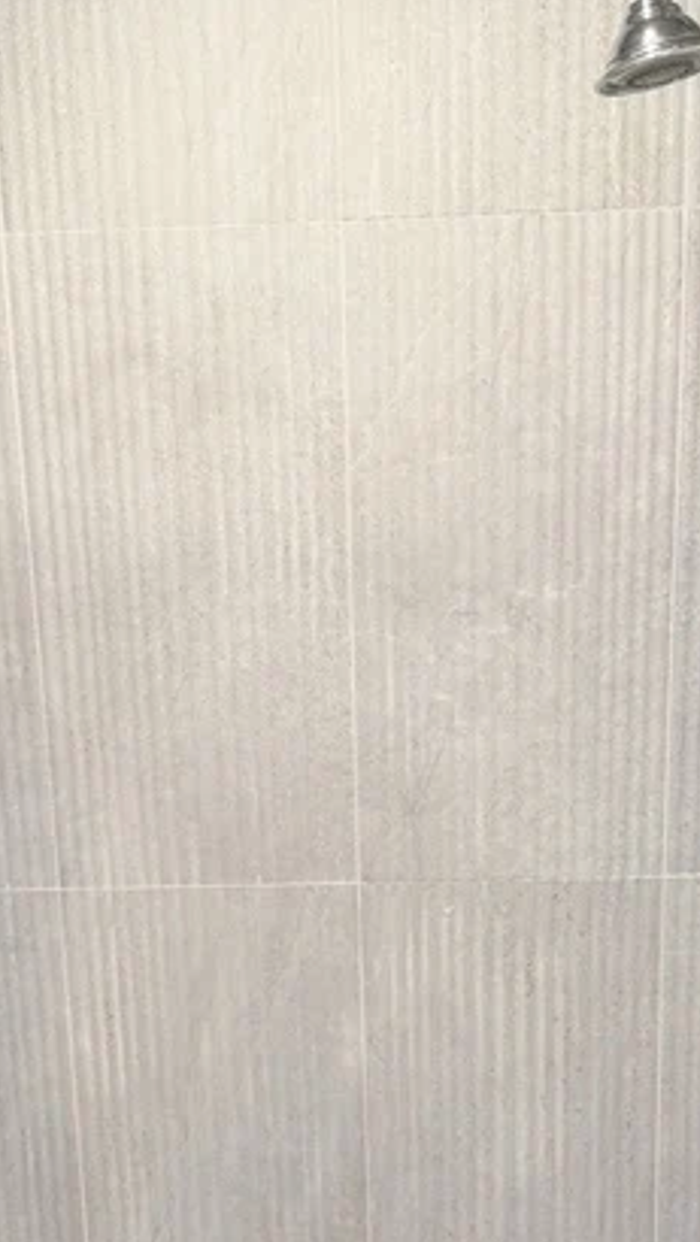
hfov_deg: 24.5
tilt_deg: -15.1
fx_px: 1615
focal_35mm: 49
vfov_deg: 41.0
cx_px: 333
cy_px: 909
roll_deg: +1.1
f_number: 1.78
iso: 200
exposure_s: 1/120
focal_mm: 6.76
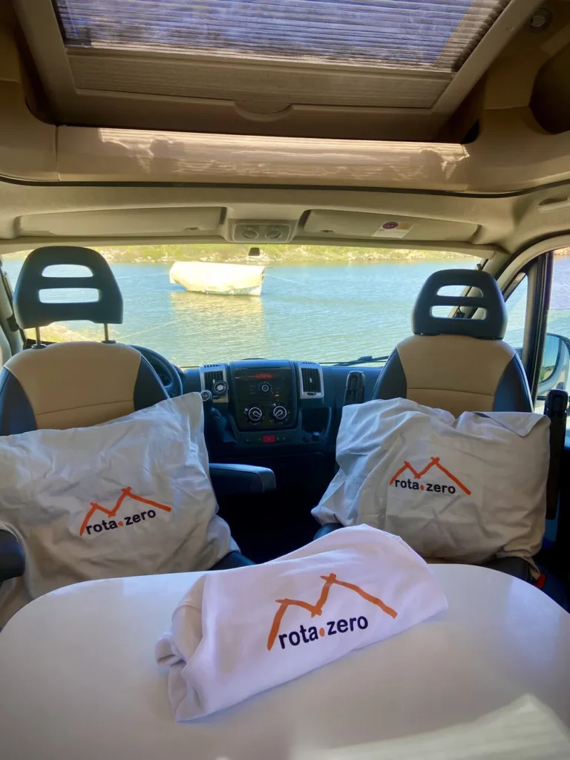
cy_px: 380
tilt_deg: -13.8
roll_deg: +1.3
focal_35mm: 26
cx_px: 285
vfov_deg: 67.3
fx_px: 571
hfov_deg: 53.1
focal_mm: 4.25
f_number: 1.8
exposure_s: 1/359
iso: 32
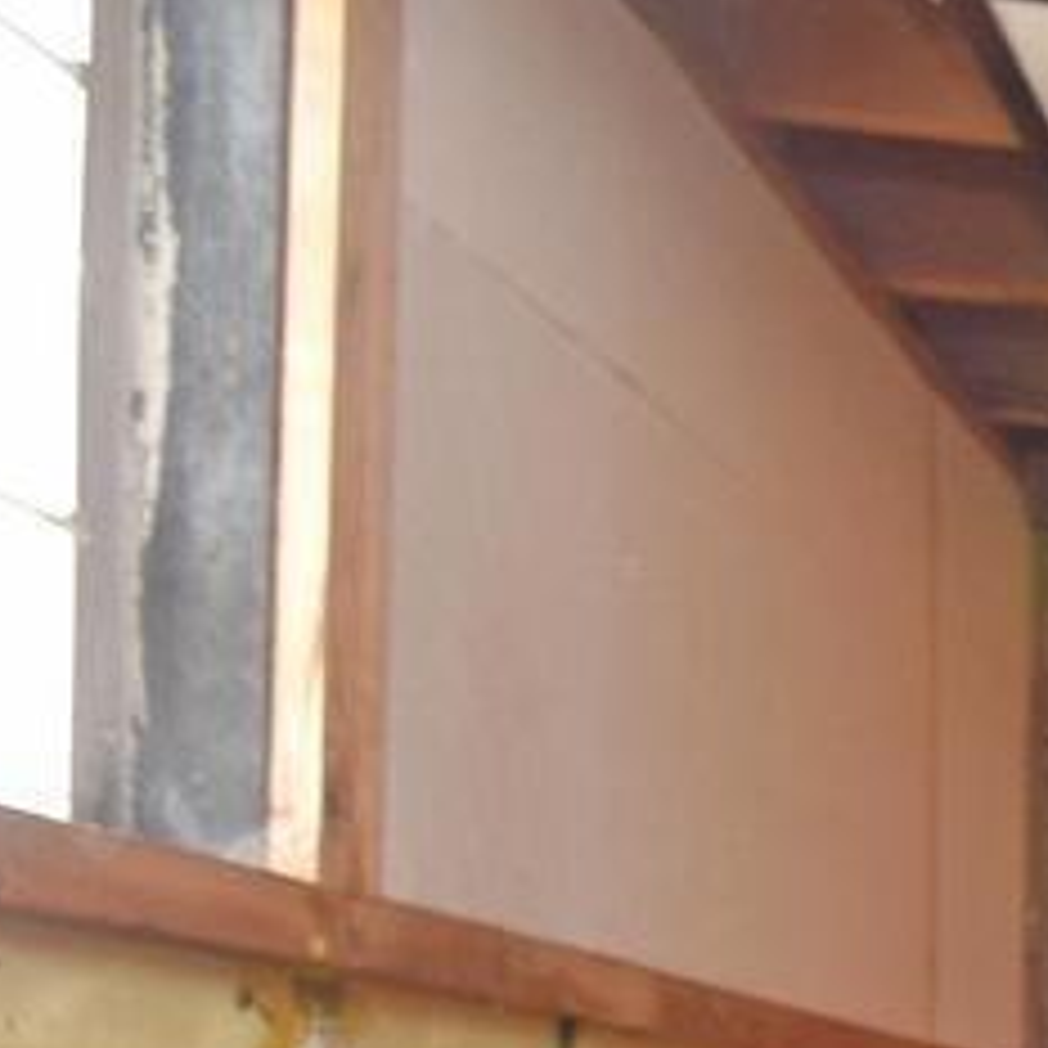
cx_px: 2582
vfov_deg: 20.0
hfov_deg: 14.0
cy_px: 1201
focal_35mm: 82
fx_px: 2809
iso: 800
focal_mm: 10
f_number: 5
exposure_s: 1/100
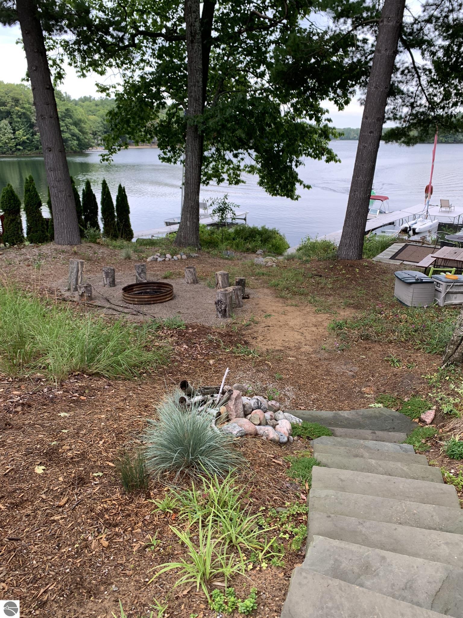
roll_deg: -0.1
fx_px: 464
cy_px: 309
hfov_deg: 53.1
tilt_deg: -18.0
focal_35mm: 26
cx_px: 232
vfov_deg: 67.3
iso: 25
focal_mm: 4.25
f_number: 1.8
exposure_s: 1/130
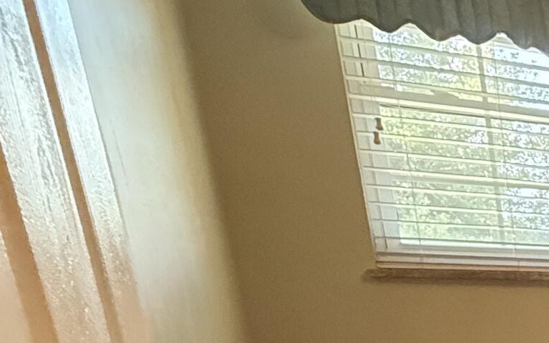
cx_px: 976
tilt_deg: -17.6
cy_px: 547
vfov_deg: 19.0
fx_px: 868
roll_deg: -2.5
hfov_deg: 22.1
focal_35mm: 58
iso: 640
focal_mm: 2.22
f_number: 2.2
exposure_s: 1/120
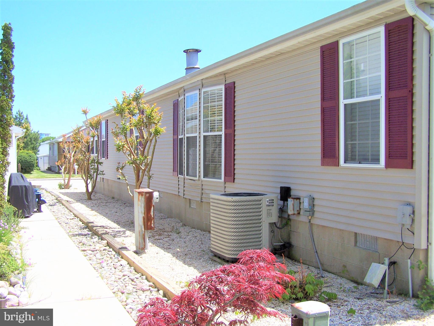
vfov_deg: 37.7
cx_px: 217
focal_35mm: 38
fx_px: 477
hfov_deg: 49.0
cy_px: 163
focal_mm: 6.3
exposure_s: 1/500
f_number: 4
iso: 80
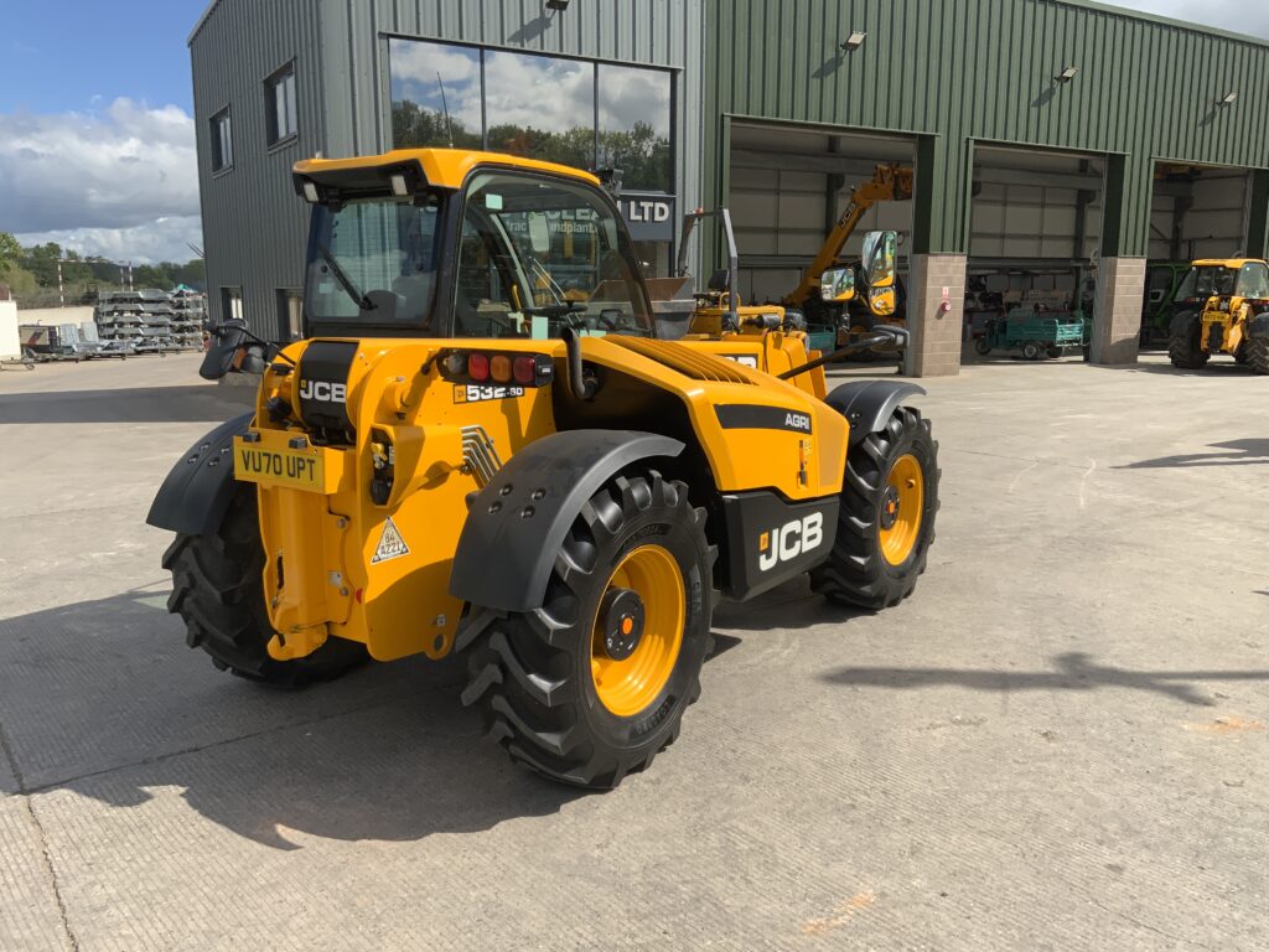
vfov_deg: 48.2
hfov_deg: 61.7
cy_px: 476
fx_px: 1063
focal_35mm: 29
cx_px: 634
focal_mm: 3
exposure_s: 1/1786
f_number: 1.8
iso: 16
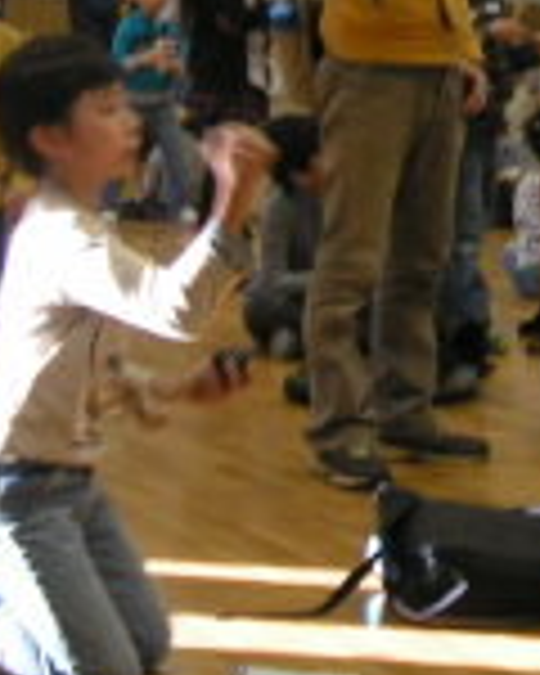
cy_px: 178
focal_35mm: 124
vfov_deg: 15.5
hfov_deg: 12.4
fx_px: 2477
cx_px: 441
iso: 100
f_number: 2.8
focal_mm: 5.8
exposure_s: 1/40
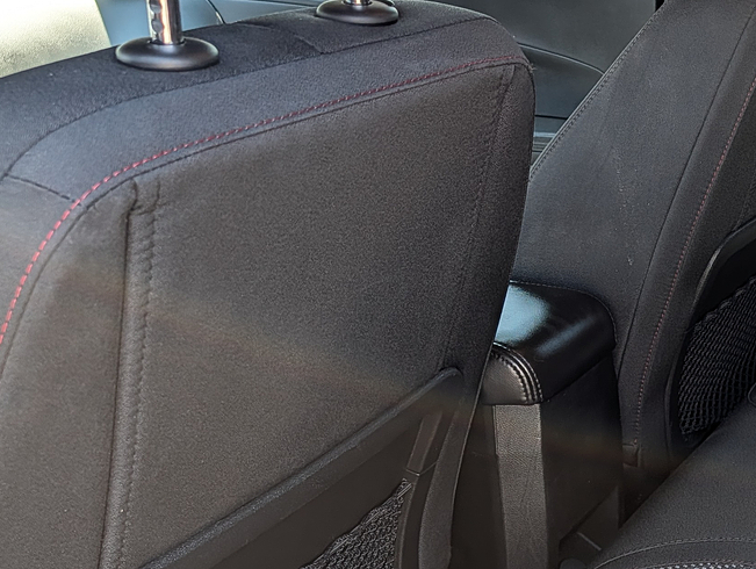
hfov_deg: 28.9
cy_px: 371
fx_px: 1290
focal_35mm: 59
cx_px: 874
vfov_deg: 24.8
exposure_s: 1/172
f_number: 1.68
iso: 54
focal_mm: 6.9
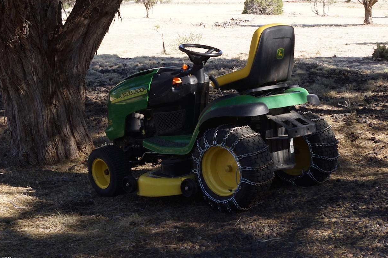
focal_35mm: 62
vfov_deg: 21.9
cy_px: 121
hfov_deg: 32.4
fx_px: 668
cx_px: 209
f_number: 6.3
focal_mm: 18
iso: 100
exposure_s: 1/160
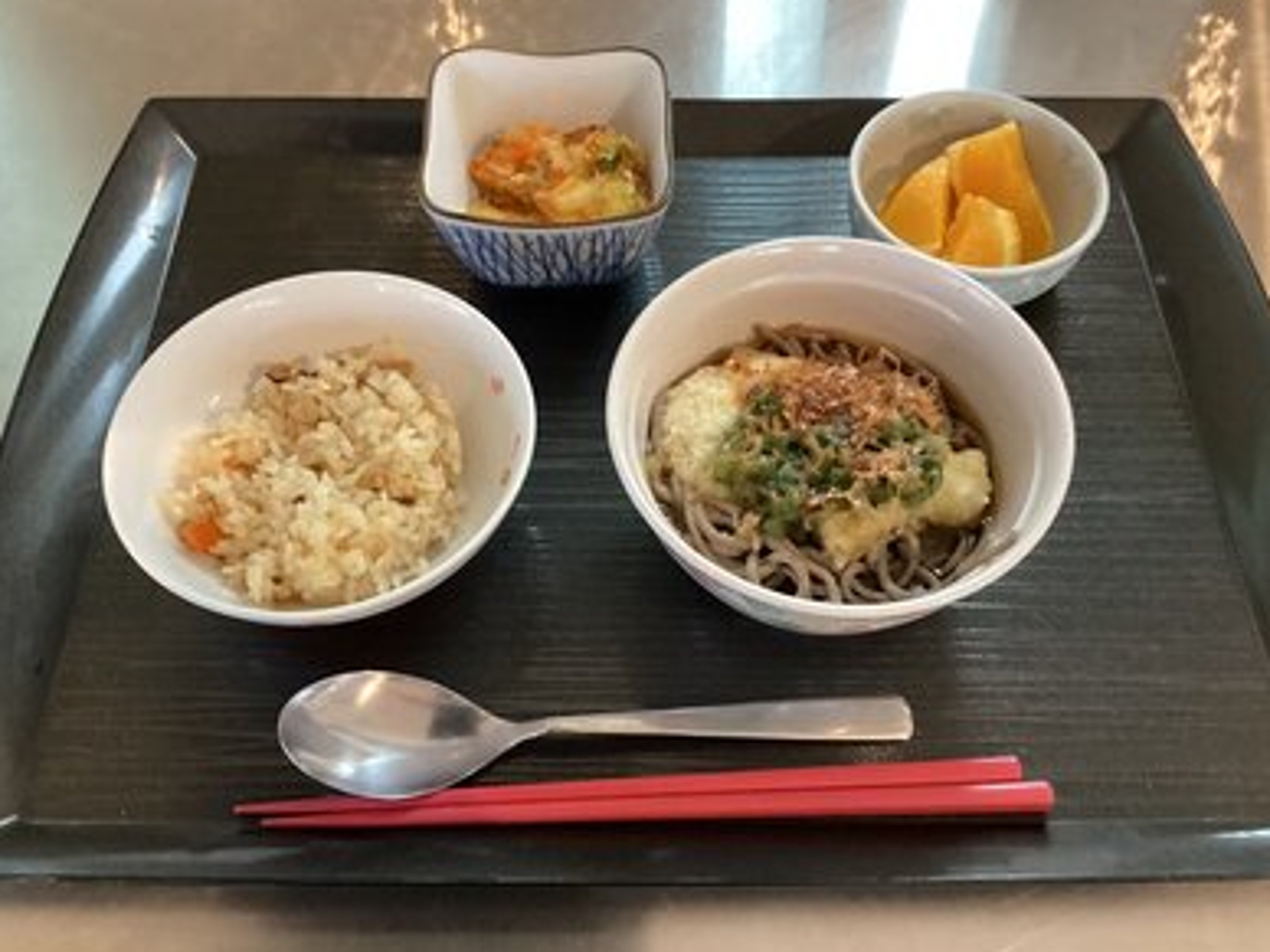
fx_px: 1174
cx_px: 642
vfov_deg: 44.2
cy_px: 468
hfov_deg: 56.8
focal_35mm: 32
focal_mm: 3.3
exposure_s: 1/33
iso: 400
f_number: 2.4
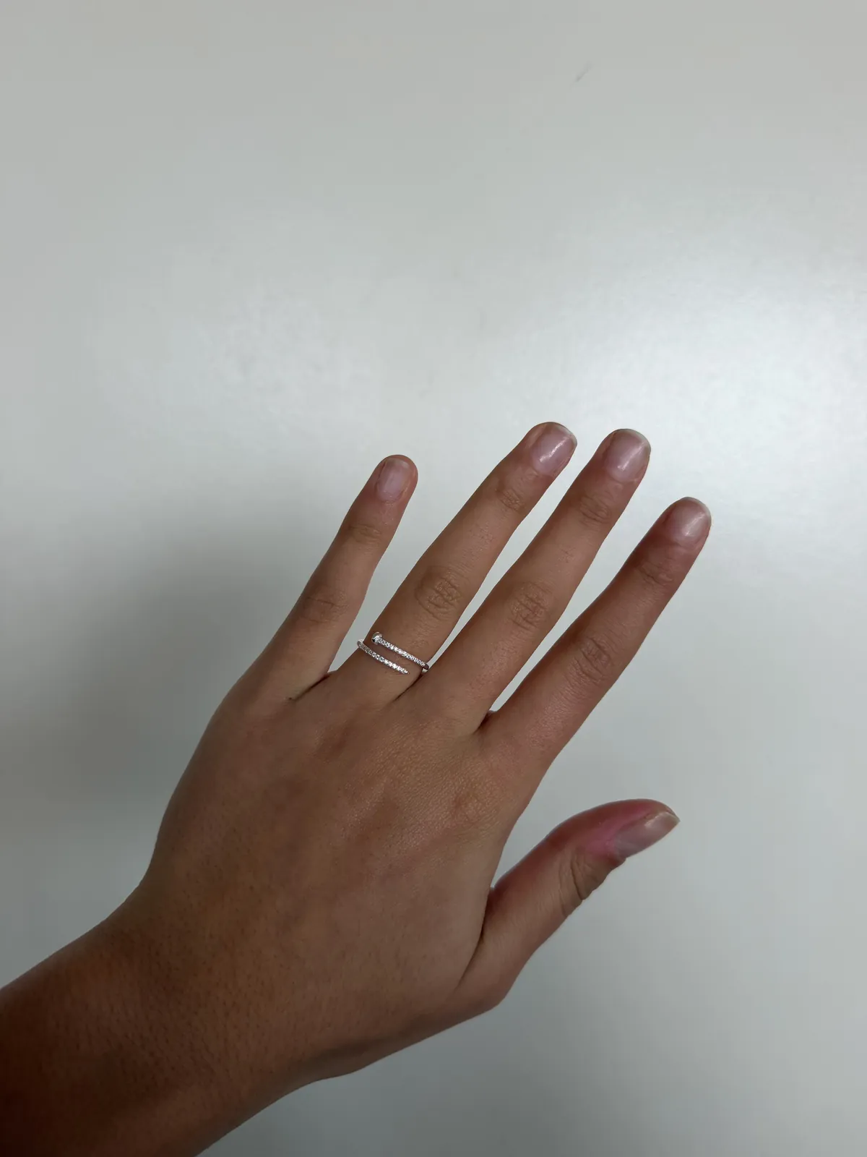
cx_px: 434
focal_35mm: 24
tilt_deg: -7.3
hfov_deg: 56.8
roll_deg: -0.5
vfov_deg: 71.6
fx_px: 801
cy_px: 578
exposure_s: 1/121
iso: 100
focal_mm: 6.76
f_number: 1.78
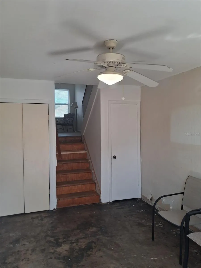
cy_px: 134
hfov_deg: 51.4
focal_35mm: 27
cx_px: 100
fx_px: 209
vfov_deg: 65.3
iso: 64
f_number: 1.8
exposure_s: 1/100
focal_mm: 4
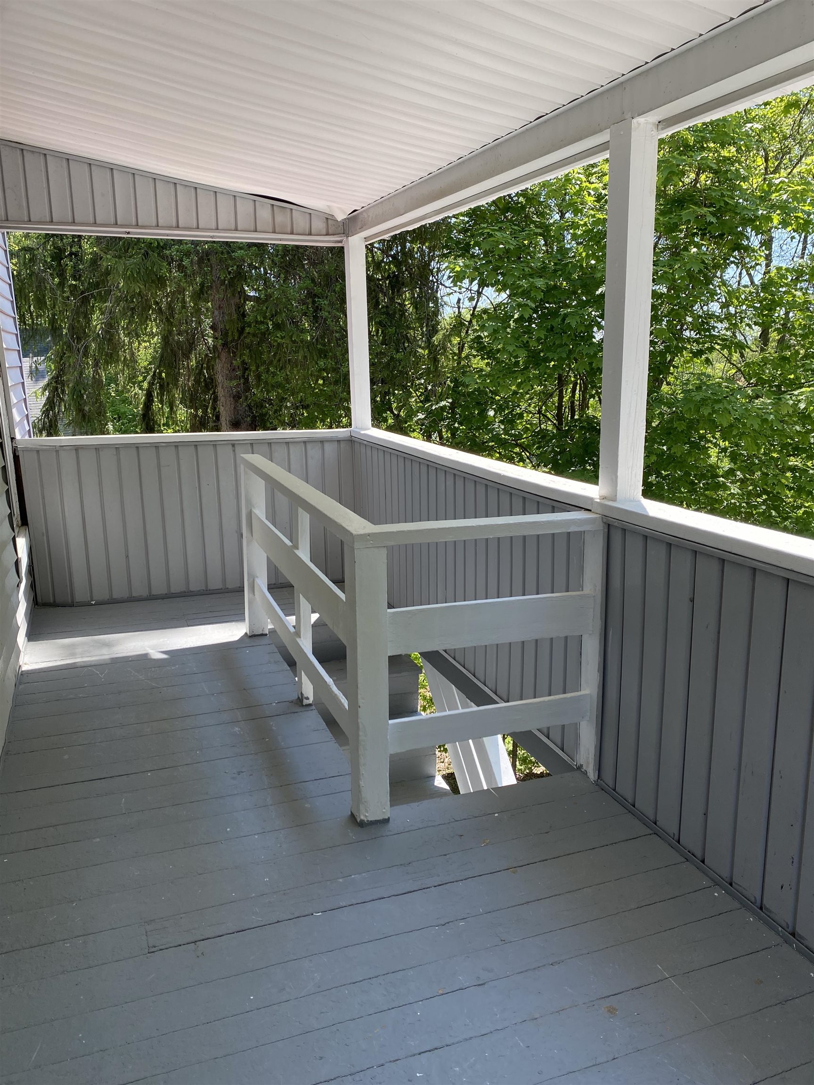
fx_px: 815
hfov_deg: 53.1
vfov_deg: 67.3
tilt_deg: -12.3
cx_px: 407
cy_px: 542
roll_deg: +0.9
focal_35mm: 26
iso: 32
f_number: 1.8
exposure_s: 1/833
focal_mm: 4.25
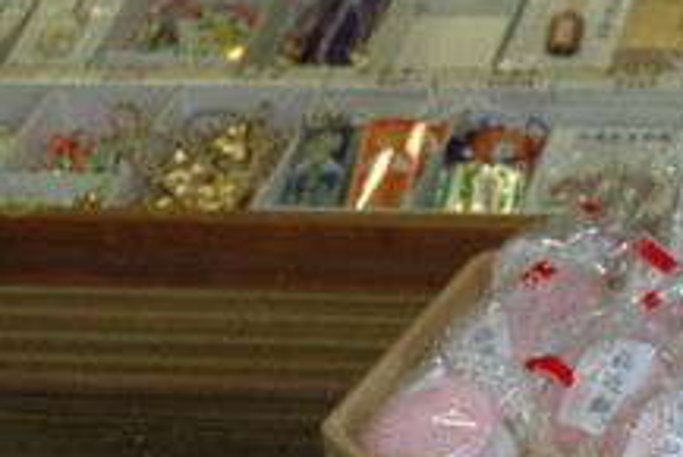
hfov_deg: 15.6
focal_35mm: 128
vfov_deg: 10.6
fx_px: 2437
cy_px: 515
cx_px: 689
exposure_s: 1/60
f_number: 4
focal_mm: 31
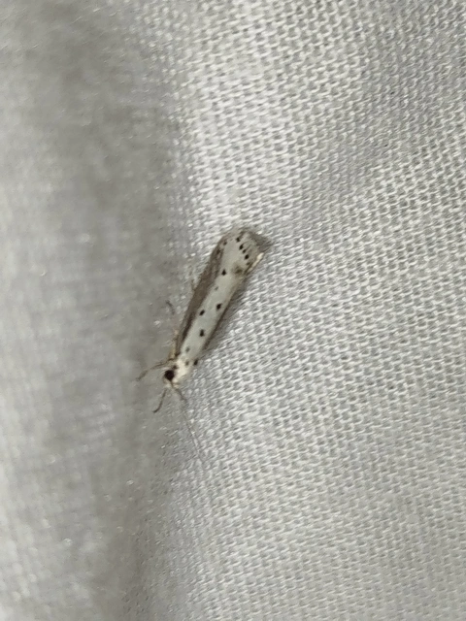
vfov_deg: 22.8
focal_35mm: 86
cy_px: 310
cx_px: 233
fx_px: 1544
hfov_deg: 17.2
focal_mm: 5.31
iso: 50
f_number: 1.7
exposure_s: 1/50
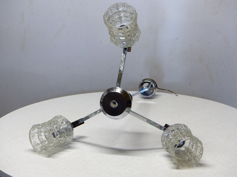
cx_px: 118
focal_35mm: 61
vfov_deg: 24.0
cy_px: 88
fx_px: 418
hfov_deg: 31.7
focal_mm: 10.9
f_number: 2.8
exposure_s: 1/25
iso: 100
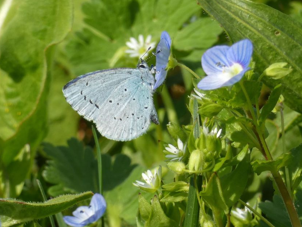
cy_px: 115
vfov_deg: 5.1
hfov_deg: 6.9
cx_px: 152
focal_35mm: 289
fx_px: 2521
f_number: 5.5
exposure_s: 1/125
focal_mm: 50.6
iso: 80
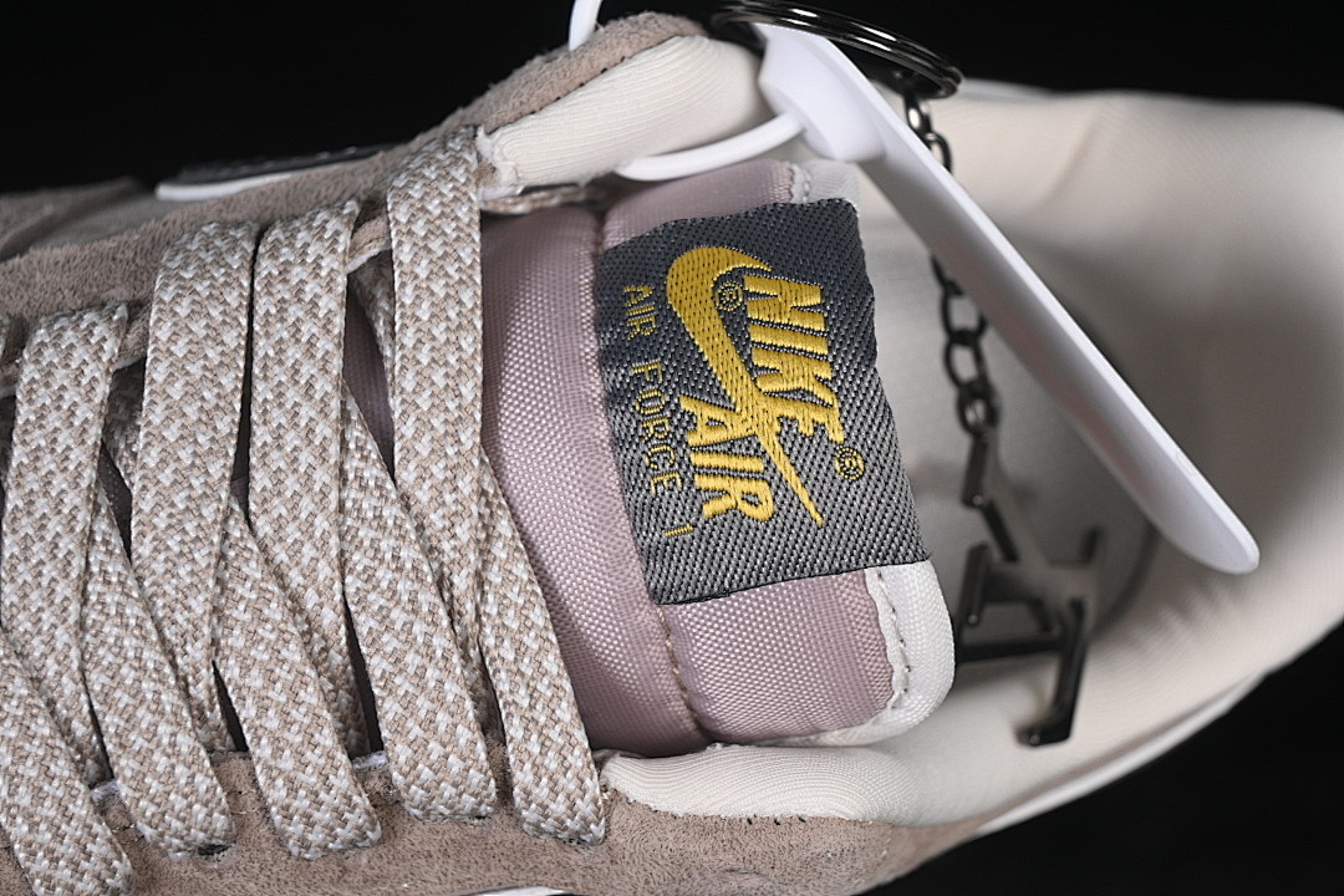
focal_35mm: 75
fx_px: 2800
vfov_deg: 18.2
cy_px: 448
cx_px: 672
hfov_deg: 27.0
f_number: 7.1
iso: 160
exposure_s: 1/80
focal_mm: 50
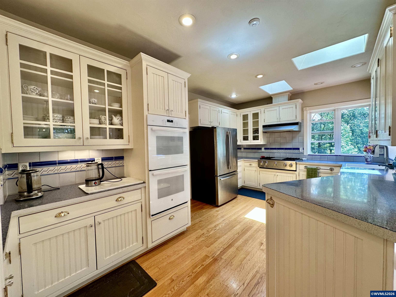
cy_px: 148
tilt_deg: -1.9
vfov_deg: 85.7
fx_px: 160
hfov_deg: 102.1
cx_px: 198
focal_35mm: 14
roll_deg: +0.7
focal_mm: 2.22
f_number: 2.2
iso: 125
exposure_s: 1/120
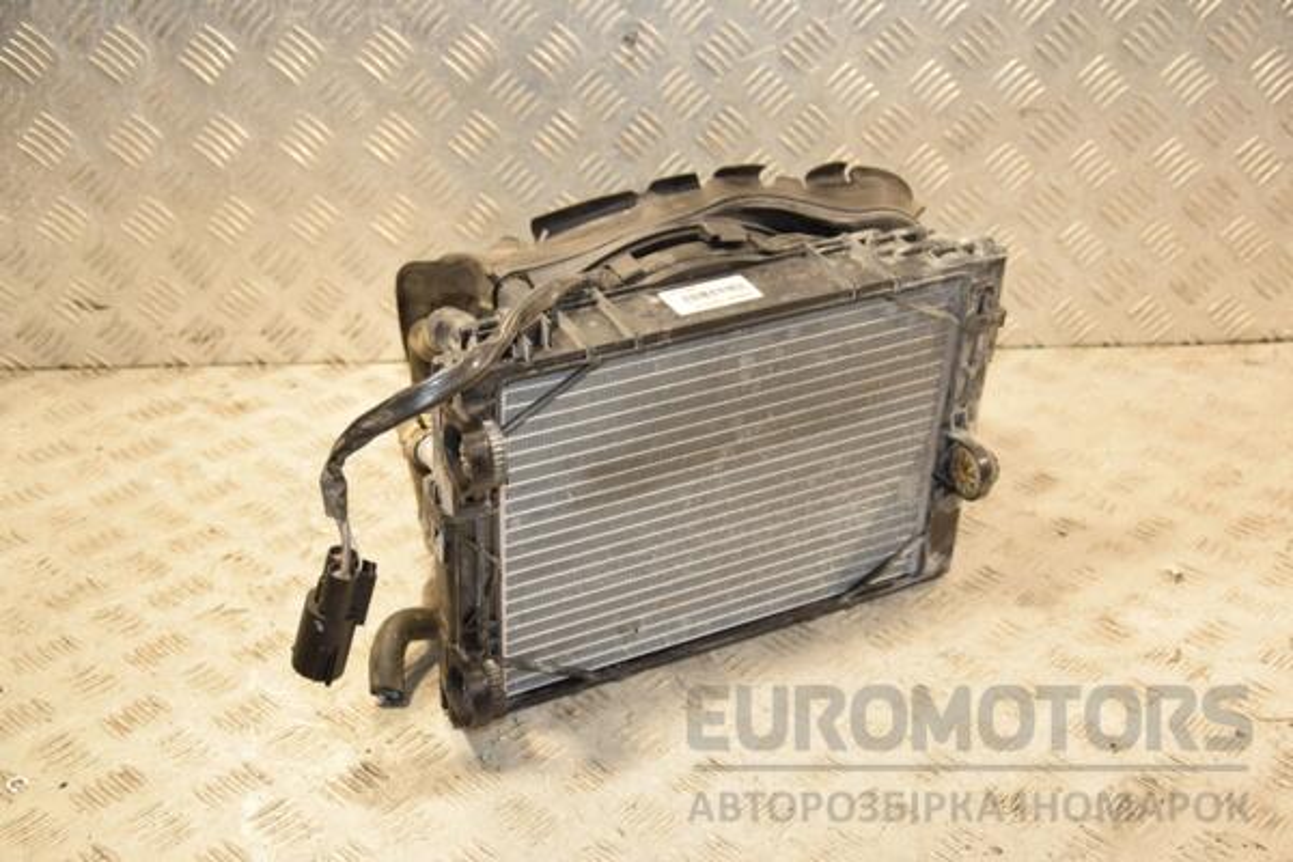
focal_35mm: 51
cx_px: 646
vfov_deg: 26.5
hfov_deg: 38.9
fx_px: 1832
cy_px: 431
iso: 800
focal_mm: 34
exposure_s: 1/200
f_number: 5.6
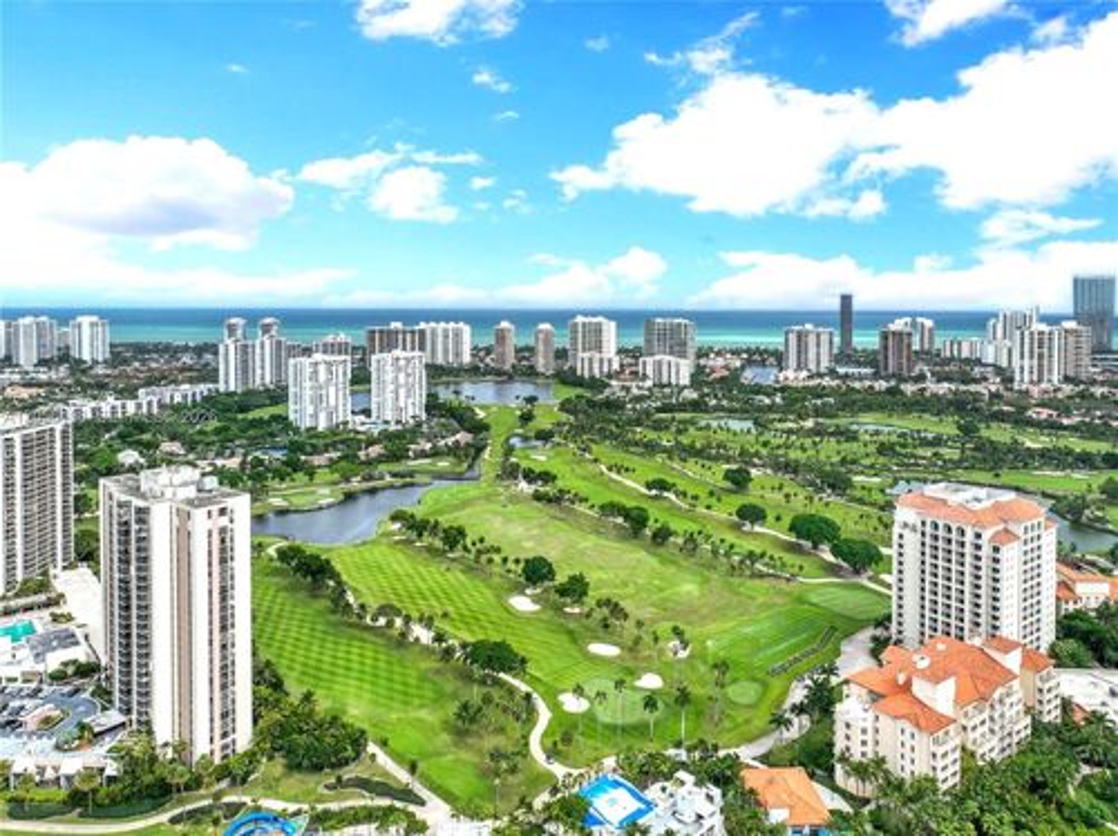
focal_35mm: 24
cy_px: 418
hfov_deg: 71.6
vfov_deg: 56.7
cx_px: 559
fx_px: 774
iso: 110
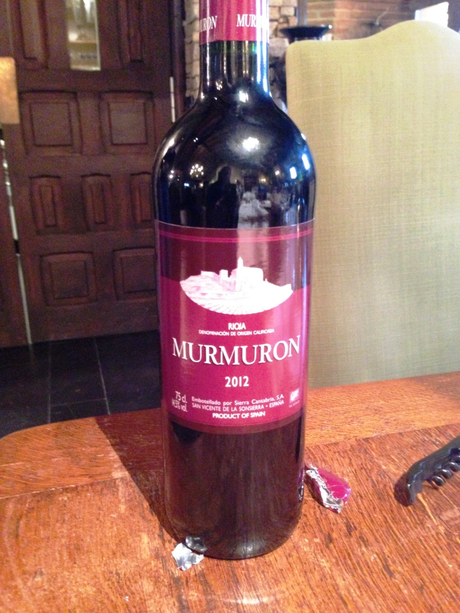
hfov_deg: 42.9
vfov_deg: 55.4
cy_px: 306
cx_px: 230
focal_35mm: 33
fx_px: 585
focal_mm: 4.13
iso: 800
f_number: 2.4
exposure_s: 1/15
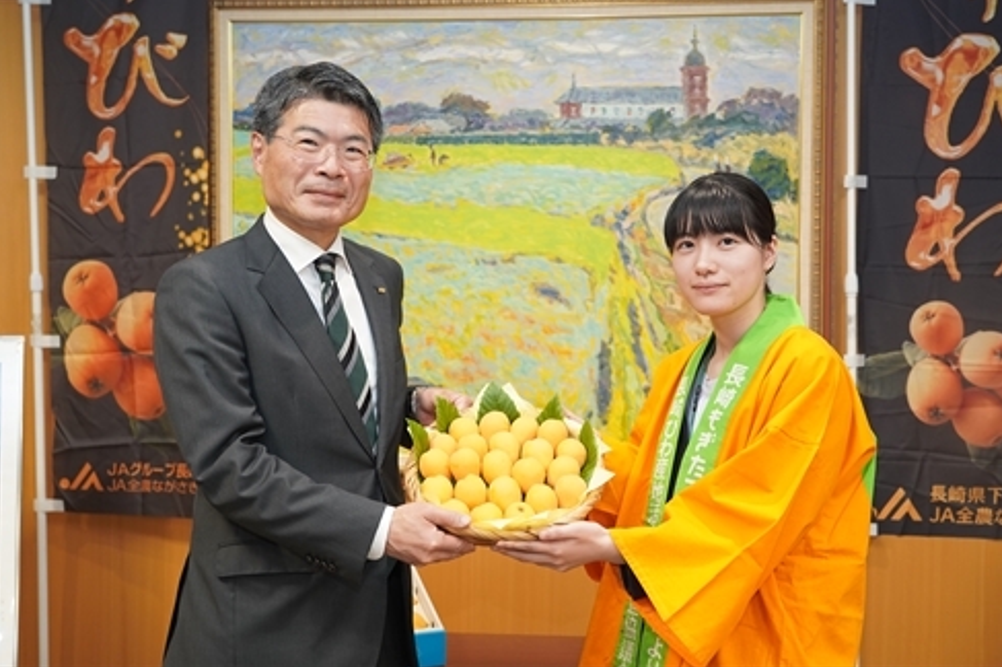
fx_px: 1057
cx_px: 496
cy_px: 326
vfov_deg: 35.0
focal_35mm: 38
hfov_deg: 50.7
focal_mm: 37
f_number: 4
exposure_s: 1/160
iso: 1600
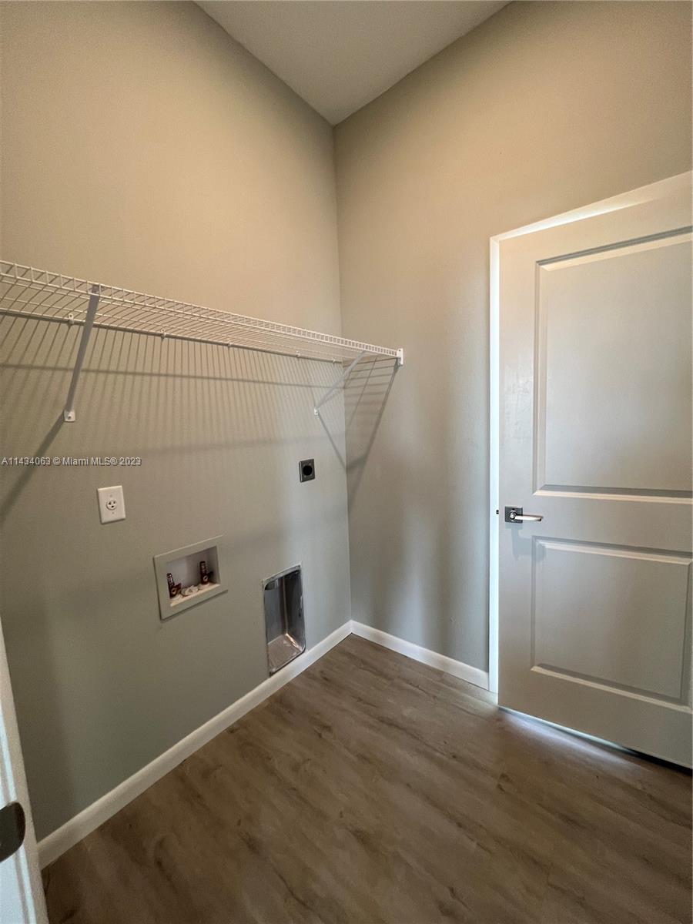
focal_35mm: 13
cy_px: 462
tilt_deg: -6.0
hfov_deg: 89.9
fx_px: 347
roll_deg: +2.7
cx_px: 346
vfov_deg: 106.2
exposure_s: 1/120
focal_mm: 1.57
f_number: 1.8
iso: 250
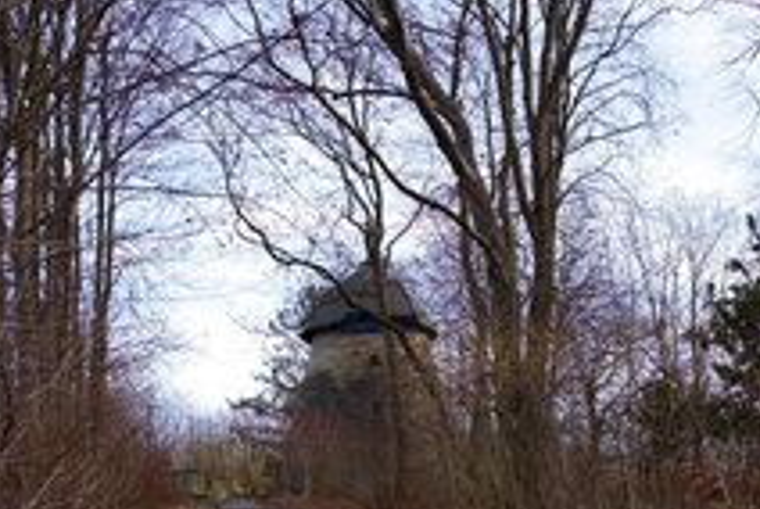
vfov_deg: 20.2
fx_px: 1395
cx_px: 398
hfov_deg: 30.5
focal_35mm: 66
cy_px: 471
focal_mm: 35
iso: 100
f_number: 4
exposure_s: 1/320
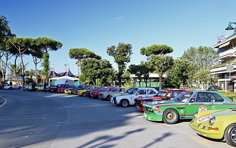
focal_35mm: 36
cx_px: 118
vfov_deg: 35.4
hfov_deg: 54.0
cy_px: 76
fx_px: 232
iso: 1000
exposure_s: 1/125
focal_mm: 35
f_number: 13
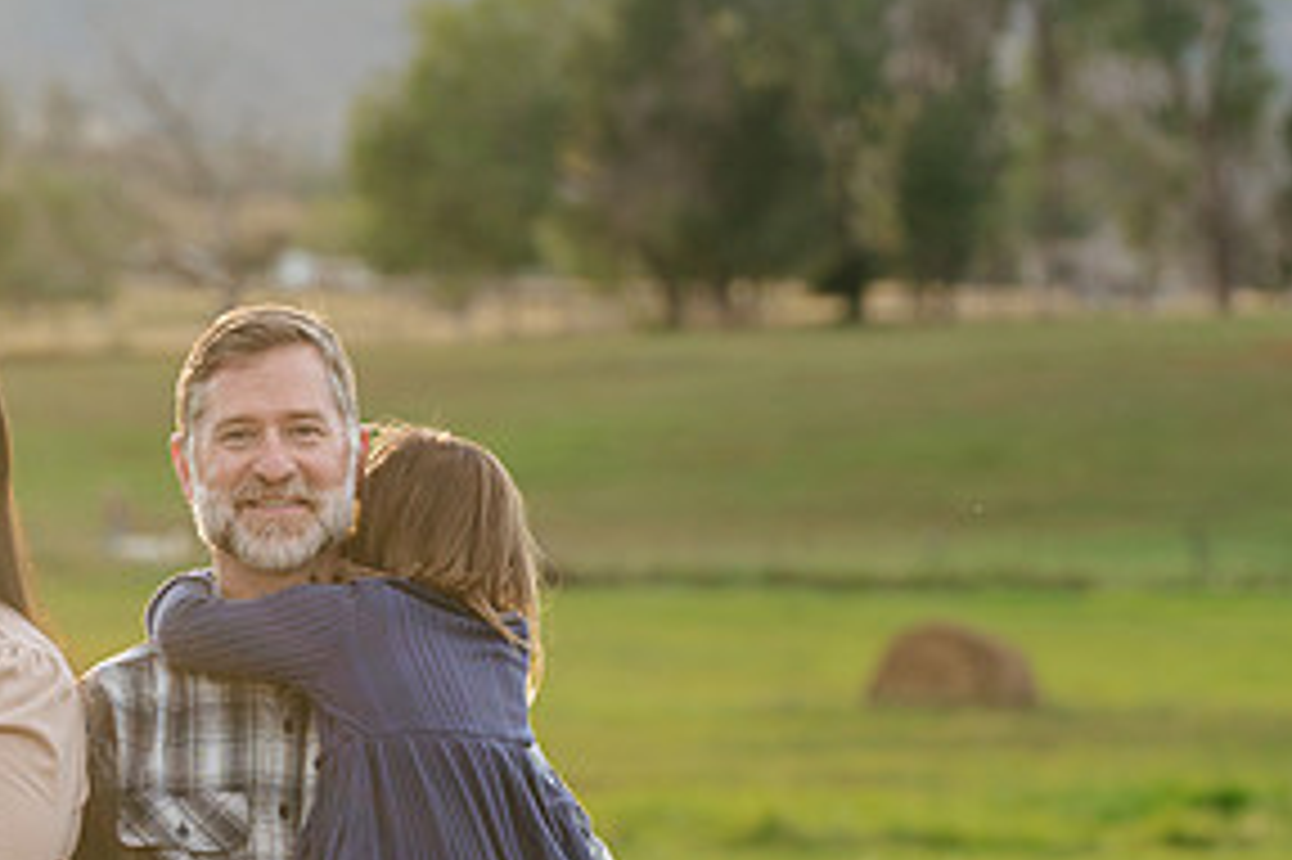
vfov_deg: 4.8
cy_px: 678
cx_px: 131
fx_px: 10222
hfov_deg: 7.2
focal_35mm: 285
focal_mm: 141
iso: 640
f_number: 5.6
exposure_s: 1/200
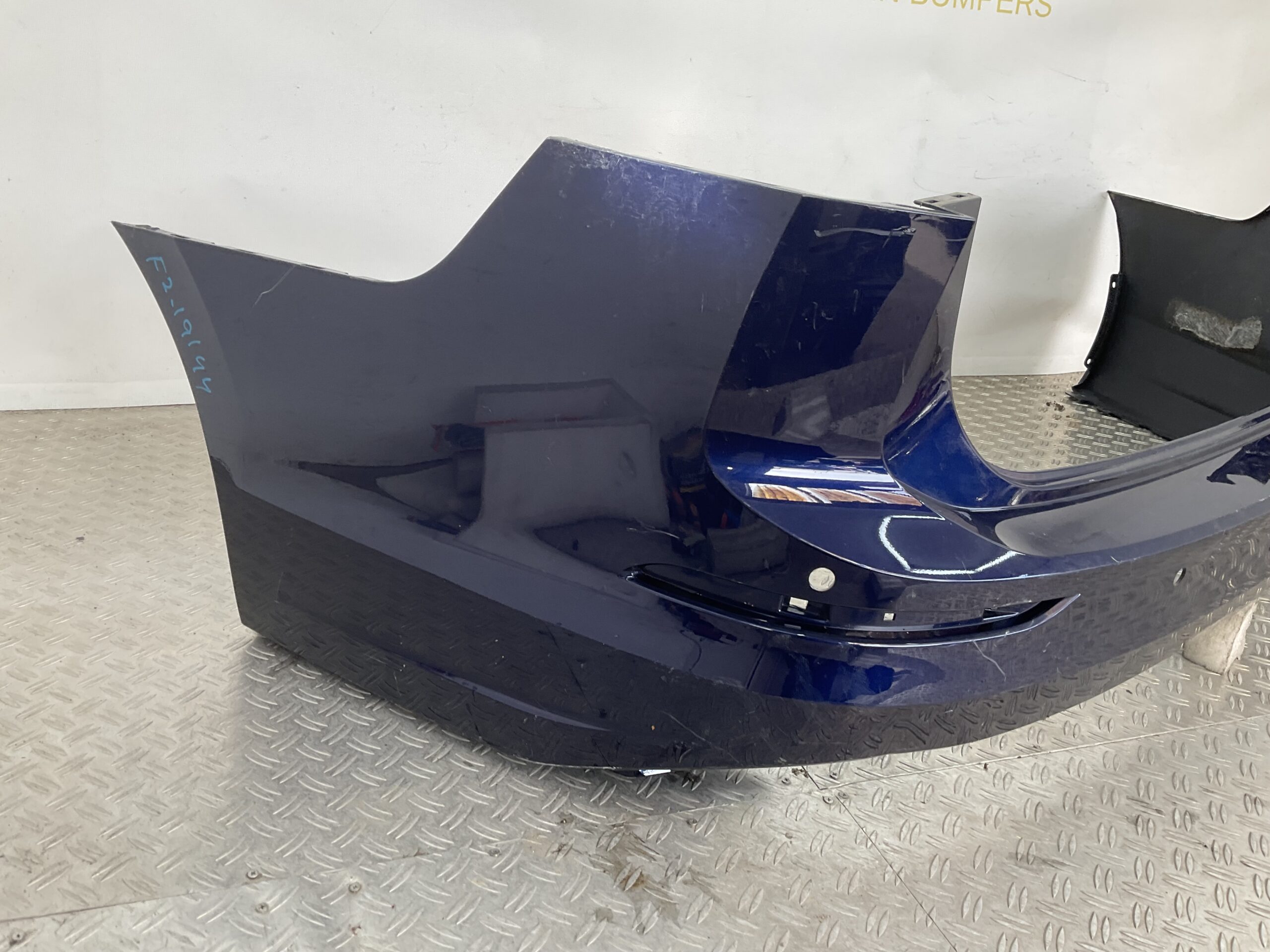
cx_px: 635
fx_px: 1064
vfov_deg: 48.2
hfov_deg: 61.7
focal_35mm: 29
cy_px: 476
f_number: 1.8
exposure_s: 1/104
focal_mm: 3
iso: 16
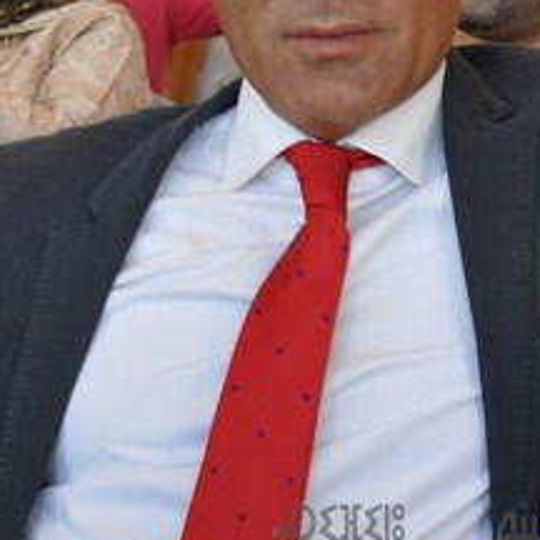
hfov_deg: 11.5
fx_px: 2665
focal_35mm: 151
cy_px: 169
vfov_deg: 11.6
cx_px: 432
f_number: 7.1
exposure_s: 1/50
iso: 200
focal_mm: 40
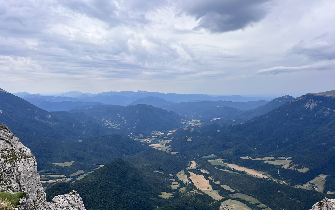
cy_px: 98
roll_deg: +1.4
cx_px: 168
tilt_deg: -0.7
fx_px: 256
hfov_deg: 66.5
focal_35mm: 28
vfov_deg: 44.5
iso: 50
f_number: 1.5
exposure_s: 1/5587
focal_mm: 5.7
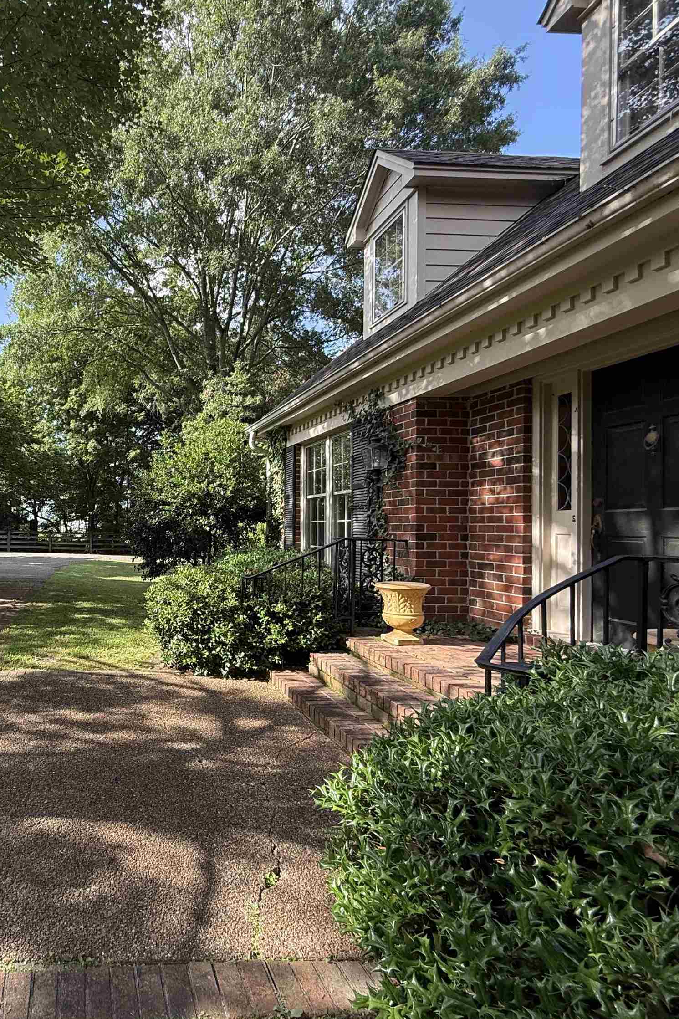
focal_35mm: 20
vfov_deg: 84.0
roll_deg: -0.2
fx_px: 566
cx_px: 120
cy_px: 521
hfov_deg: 56.6
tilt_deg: +2.1
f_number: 2.2
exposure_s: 1/288
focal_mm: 2.22
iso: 64
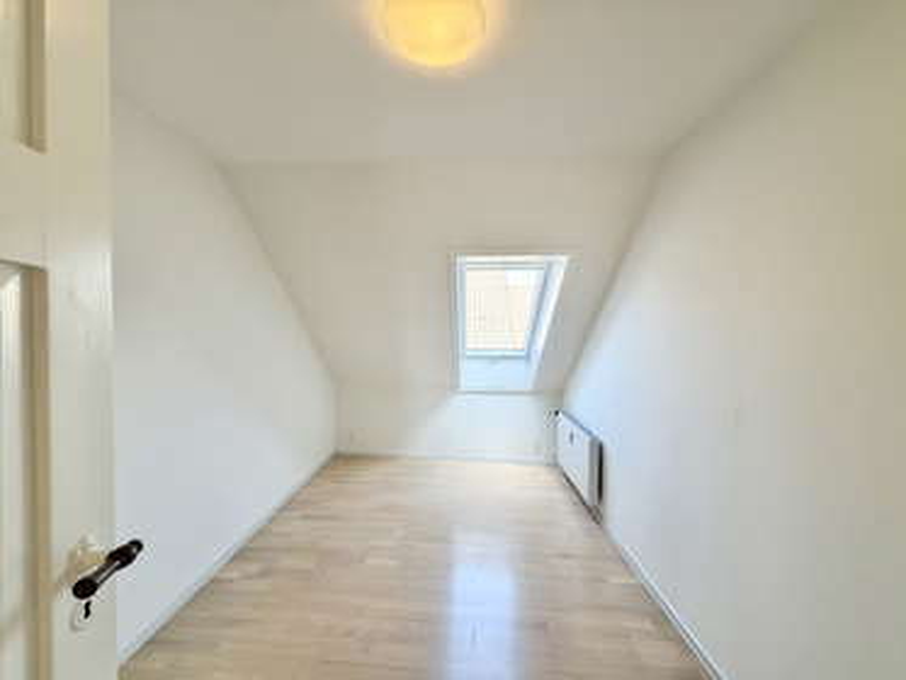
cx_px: 453
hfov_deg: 102.0
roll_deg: +0.1
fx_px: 367
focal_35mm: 14
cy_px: 340
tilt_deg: -0.9
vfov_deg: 85.7
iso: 80
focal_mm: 2.22
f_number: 2.2
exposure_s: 1/100
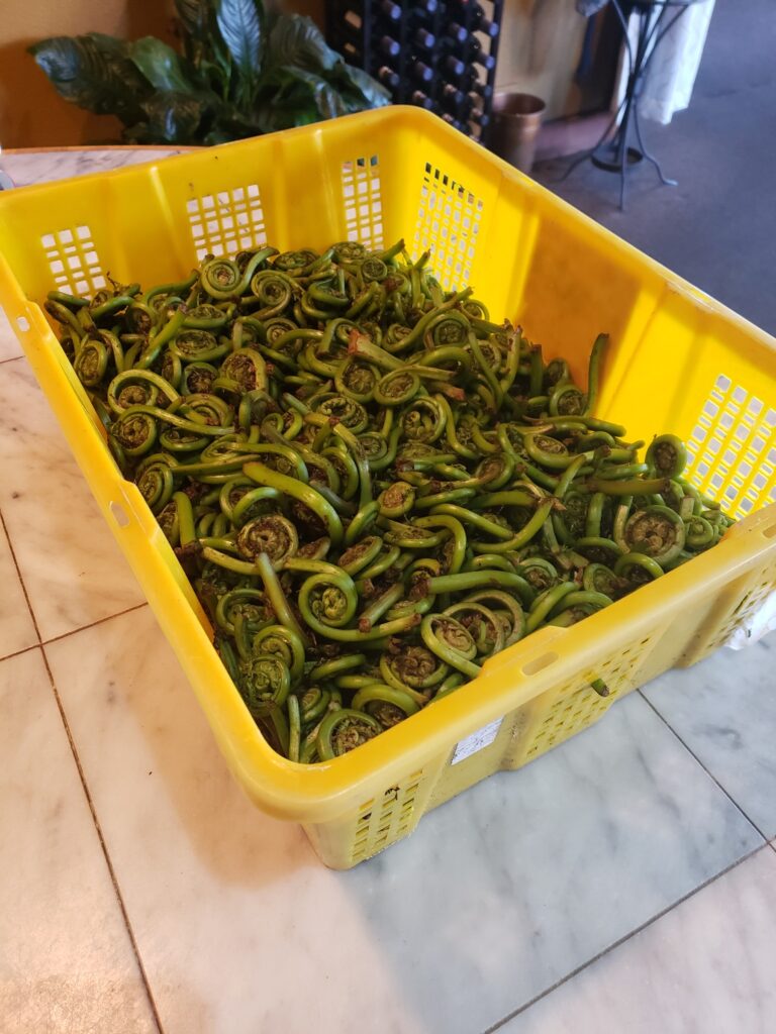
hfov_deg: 53.1
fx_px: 777
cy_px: 517
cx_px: 388
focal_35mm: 26
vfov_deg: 67.3
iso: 320
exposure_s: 1/40
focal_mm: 4.3
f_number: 1.5
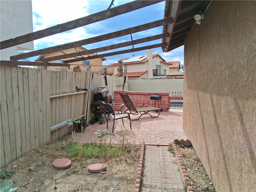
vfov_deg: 53.1
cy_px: 96
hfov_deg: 67.3
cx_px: 128
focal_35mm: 26
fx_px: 192
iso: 25
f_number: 1.8
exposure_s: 1/601
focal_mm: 3.98
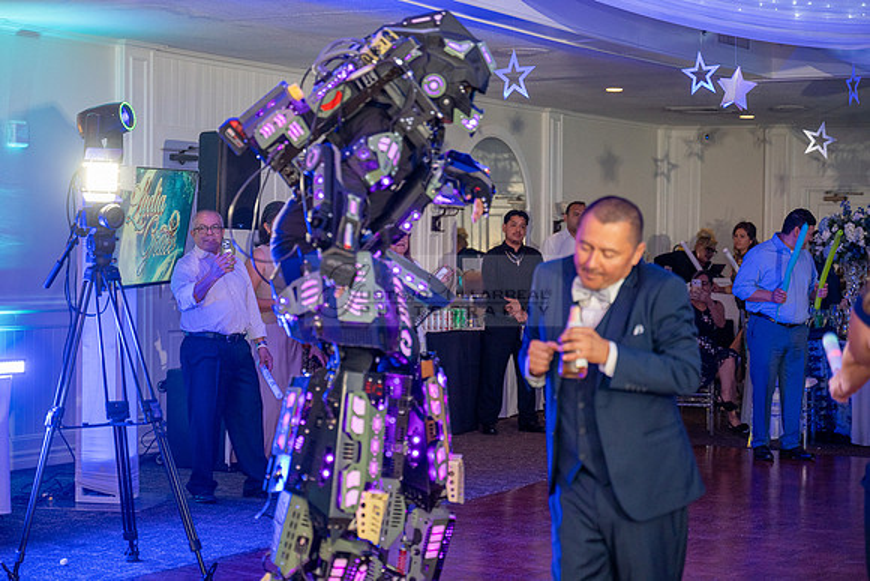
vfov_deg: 19.5
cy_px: 290
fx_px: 1692
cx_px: 435
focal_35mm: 70
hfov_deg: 28.8
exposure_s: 1/200
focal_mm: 70
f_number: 2.8
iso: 1250
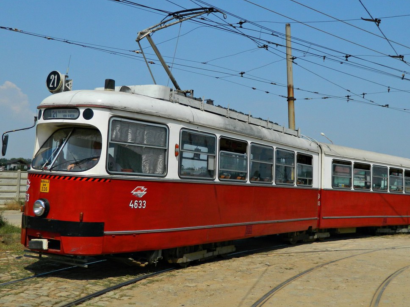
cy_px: 137
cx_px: 217
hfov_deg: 45.8
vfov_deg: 35.1
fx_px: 486
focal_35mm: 41
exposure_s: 1/250
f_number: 9.1
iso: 80
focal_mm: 5.6
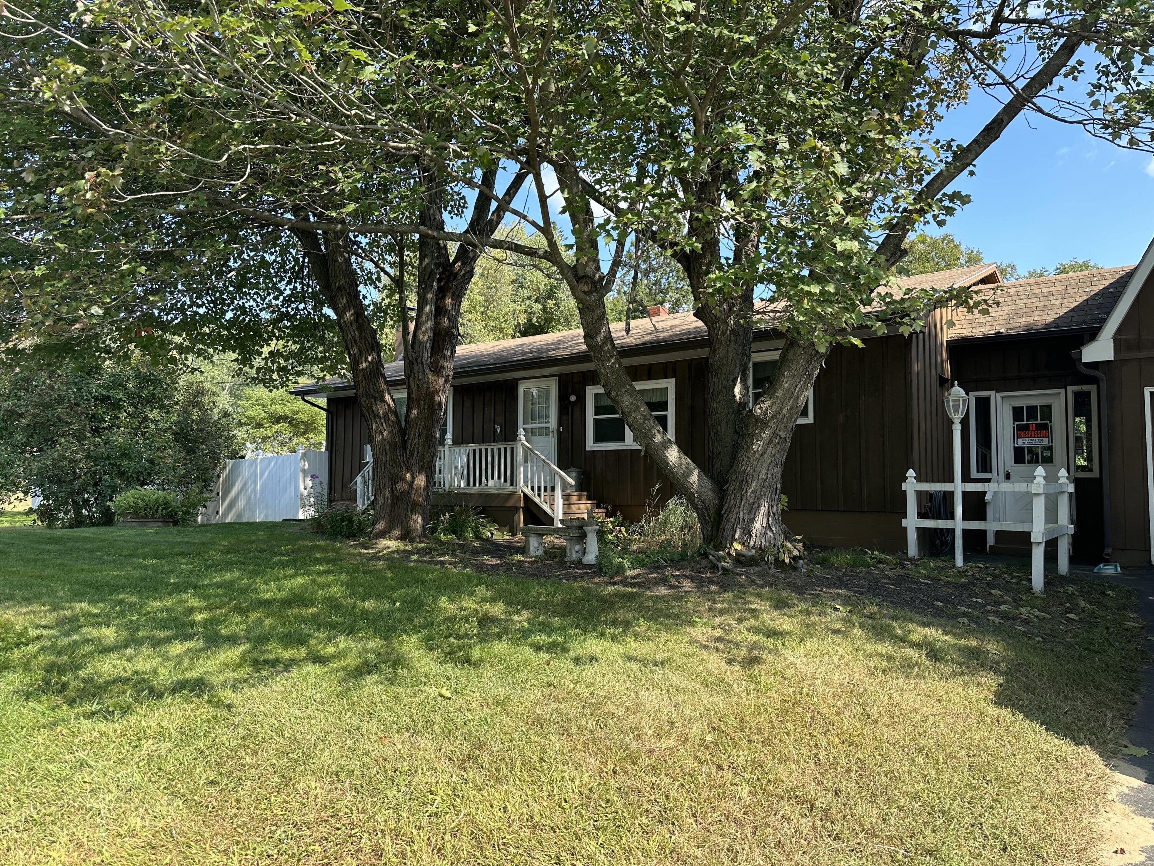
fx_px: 800
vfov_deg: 56.8
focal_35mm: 24
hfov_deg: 71.6
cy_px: 433
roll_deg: -0.8
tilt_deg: +2.3
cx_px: 577
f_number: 1.78
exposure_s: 1/1157
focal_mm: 6.86
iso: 80
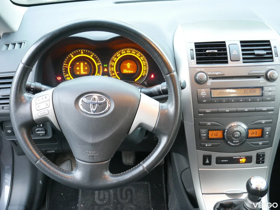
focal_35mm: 46
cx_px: 140
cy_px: 105
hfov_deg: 41.2
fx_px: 372
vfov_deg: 31.5
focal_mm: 23
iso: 3200
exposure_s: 1/25
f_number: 5.1
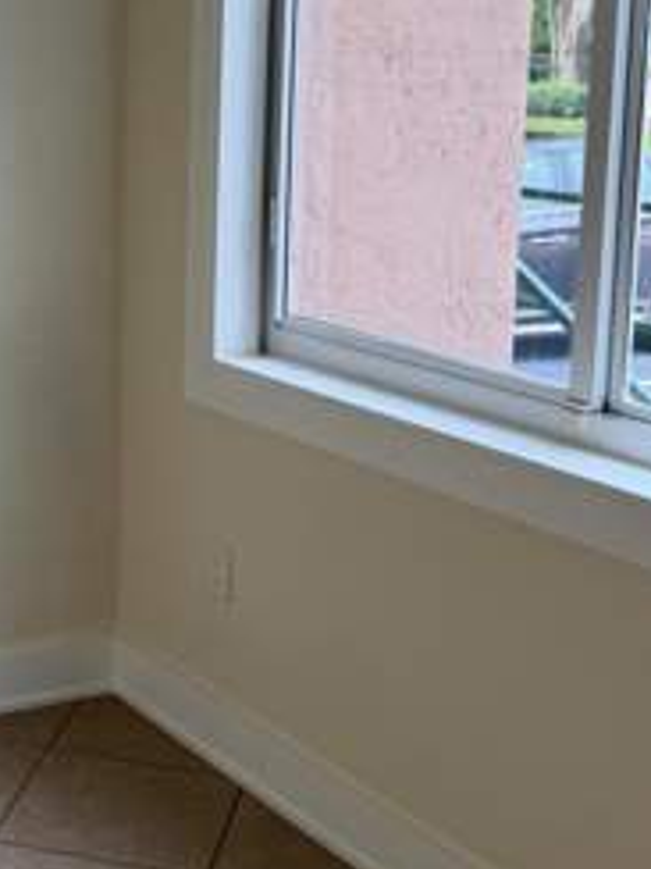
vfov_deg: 30.5
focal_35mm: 63
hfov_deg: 22.2
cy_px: 278
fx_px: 1580
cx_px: -43
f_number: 1.78
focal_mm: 6.76
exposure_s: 1/139
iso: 50
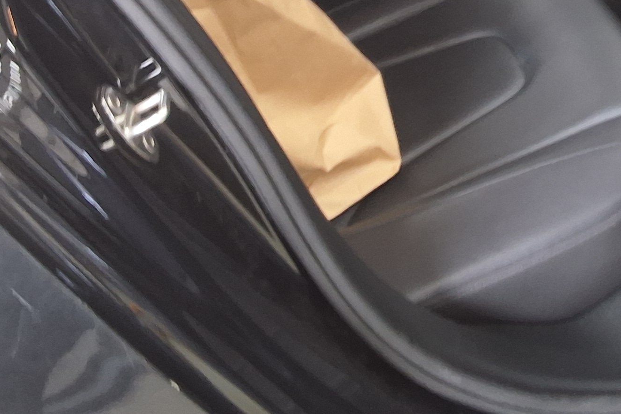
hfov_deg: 27.4
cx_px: 510
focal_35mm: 72
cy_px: -149
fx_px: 1242
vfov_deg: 17.5
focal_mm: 2.91
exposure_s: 1/40
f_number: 1.9
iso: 64
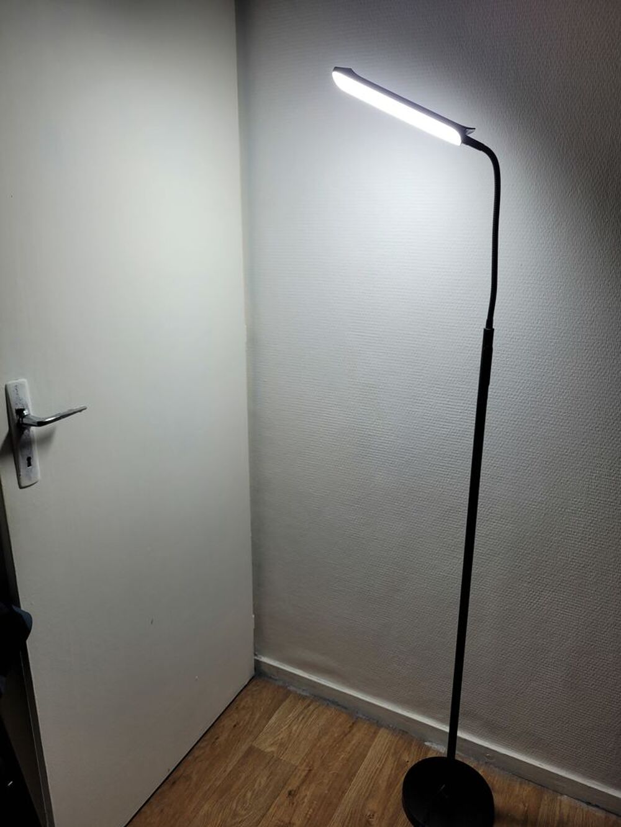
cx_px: 310
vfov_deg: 67.3
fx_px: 622
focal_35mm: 26
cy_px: 414
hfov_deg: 53.1
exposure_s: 1/120
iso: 64
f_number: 1.8
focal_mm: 5.4
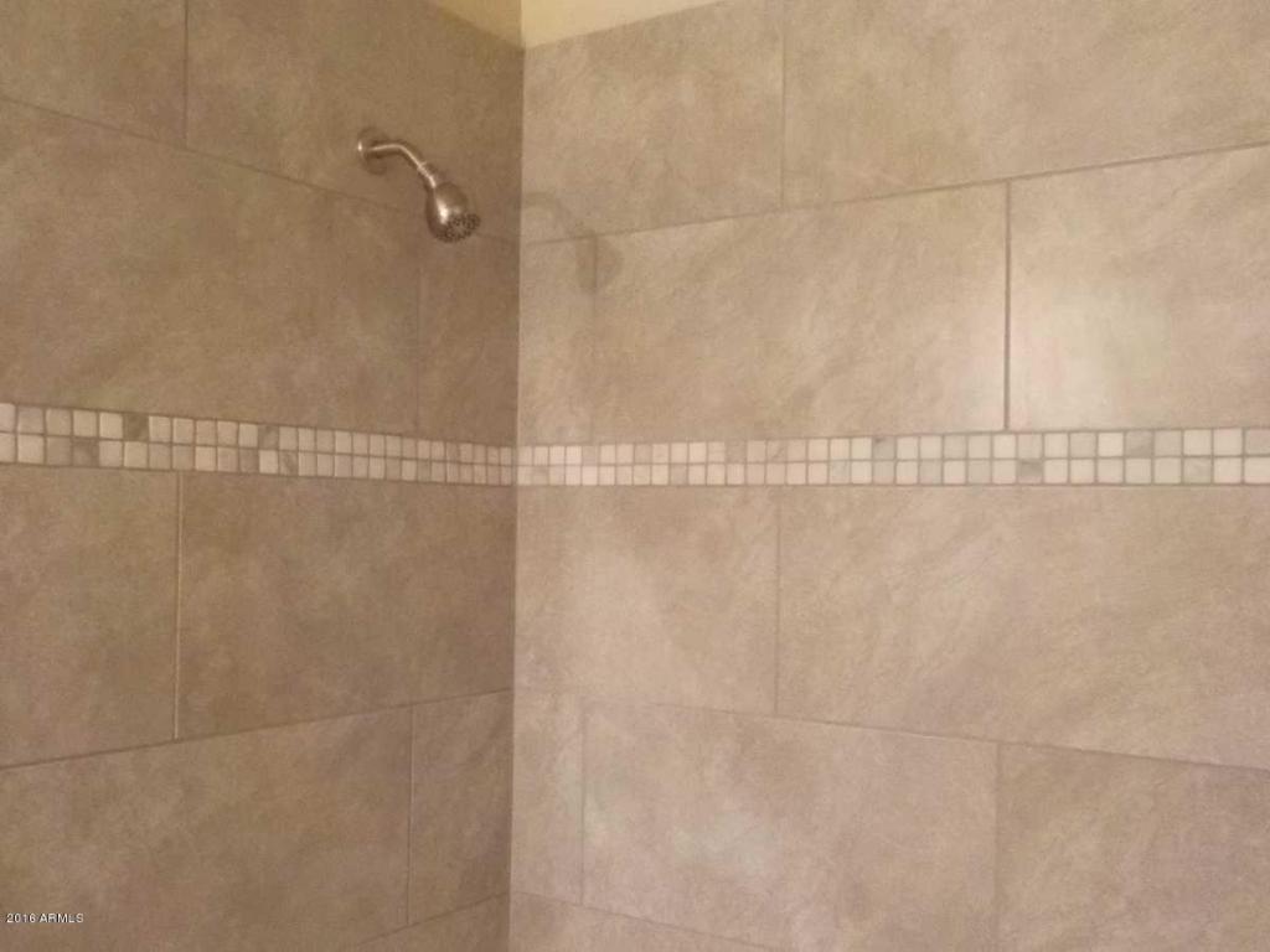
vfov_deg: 46.8
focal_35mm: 30
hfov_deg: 60.0
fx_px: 1101
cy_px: 476
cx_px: 635
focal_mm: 4.1
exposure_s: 1/50
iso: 1600
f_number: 3.3
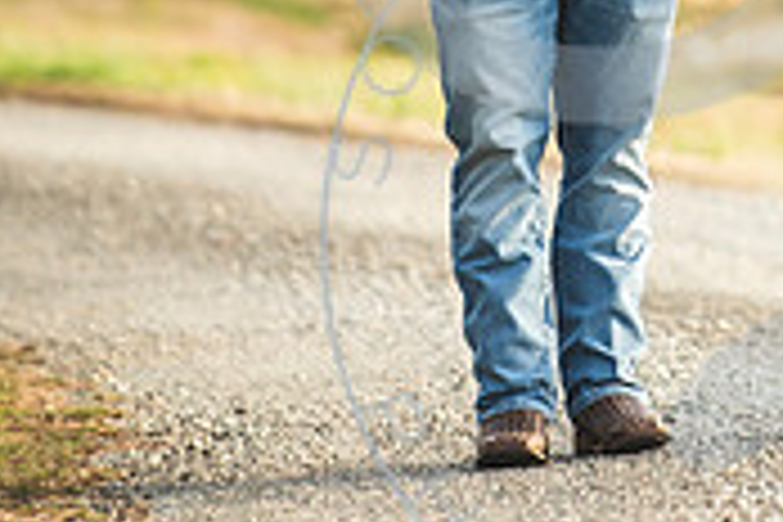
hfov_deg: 3.1
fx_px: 14506
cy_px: -137
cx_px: 1008
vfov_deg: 2.1
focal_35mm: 667
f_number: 2.8
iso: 100
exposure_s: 1/400
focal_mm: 200
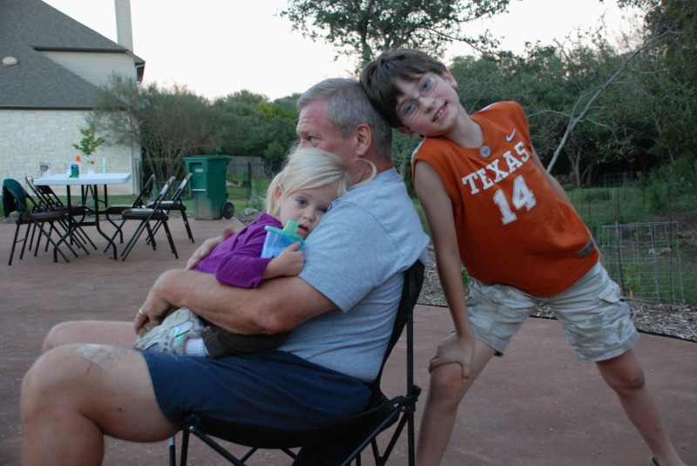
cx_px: 348
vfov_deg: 29.0
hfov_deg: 42.3
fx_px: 901
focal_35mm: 46
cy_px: 233
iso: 560
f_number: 4.2
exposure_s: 1/30
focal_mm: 31
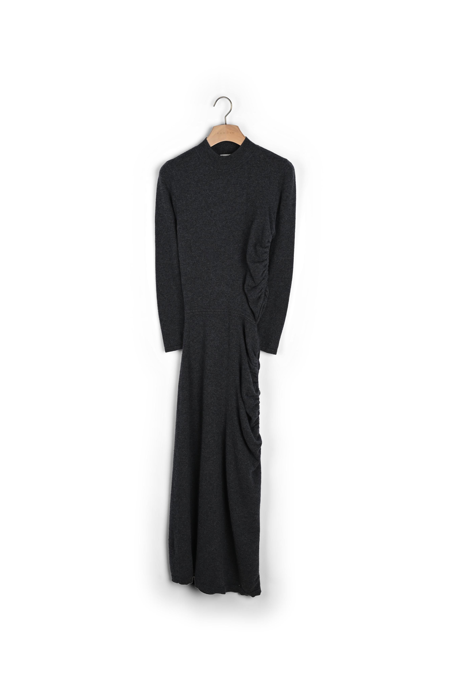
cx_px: 226
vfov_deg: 44.5
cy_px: 338
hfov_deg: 30.5
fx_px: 827
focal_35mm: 44
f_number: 11
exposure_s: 1/125
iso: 100
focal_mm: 44
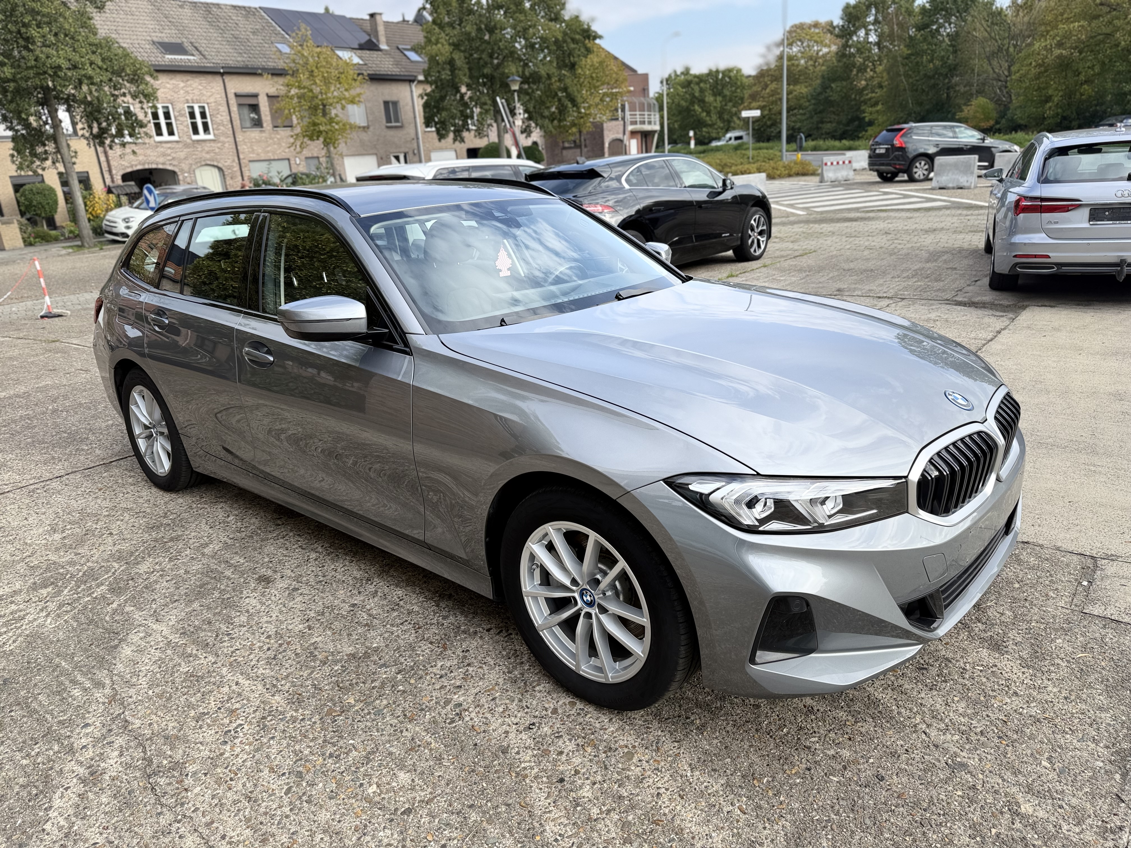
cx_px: 566
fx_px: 784
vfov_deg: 56.8
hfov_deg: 71.6
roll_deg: +4.5
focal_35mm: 24
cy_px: 424
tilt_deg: -19.0
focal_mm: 6.76
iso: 100
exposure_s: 1/1046
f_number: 1.78
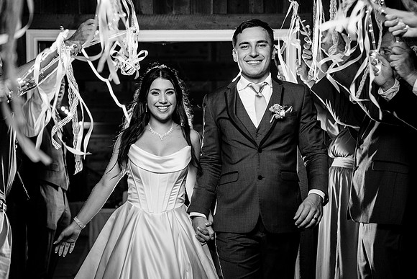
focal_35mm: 69
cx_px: 191
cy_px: 159
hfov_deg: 29.1
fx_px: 802
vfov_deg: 19.7
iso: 2000
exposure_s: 1/200
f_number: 3.5
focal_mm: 60
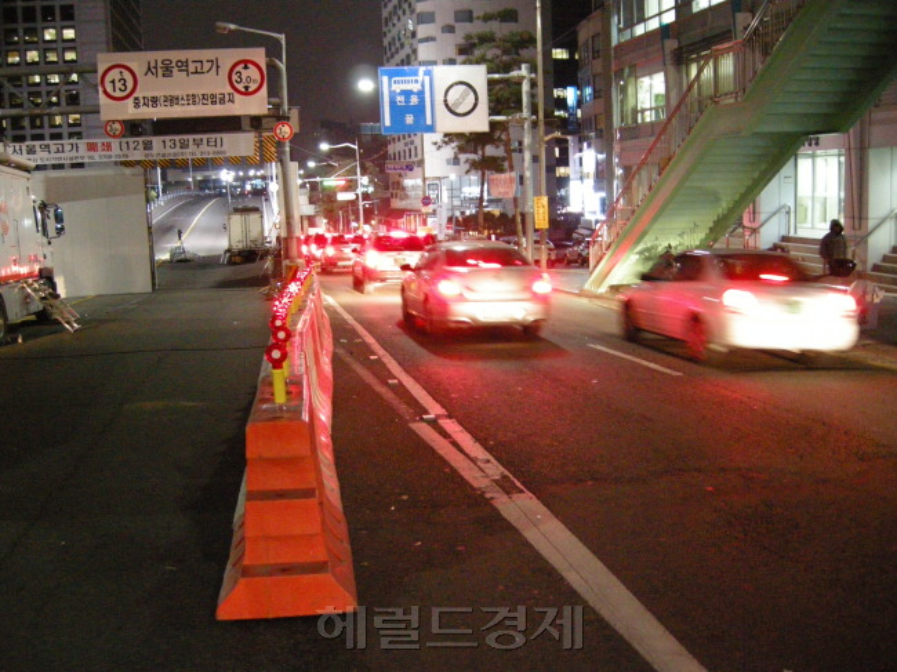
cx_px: 448
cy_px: 336
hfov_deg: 52.6
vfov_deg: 40.7
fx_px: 907
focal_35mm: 35
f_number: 2.7
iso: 800
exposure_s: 1/8.4
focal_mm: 7.5
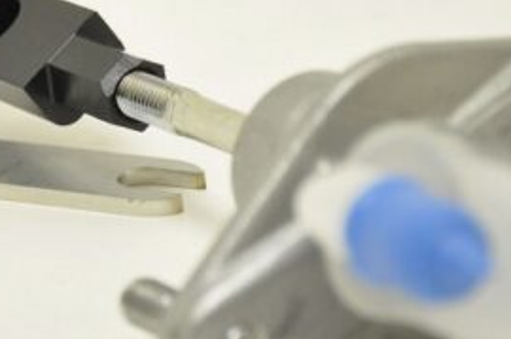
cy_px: 89
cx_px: 153
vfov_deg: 5.9
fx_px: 3301
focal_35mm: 233
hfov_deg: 8.8
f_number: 5.3
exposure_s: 1/100
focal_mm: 70
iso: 3200
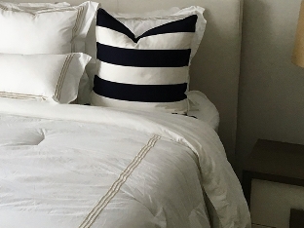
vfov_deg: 18.5
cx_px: 9
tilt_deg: -11.4
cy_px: 50
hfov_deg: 23.8
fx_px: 694
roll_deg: -0.3
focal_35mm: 79
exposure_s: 1/30
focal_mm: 4.15
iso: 50
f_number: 2.2
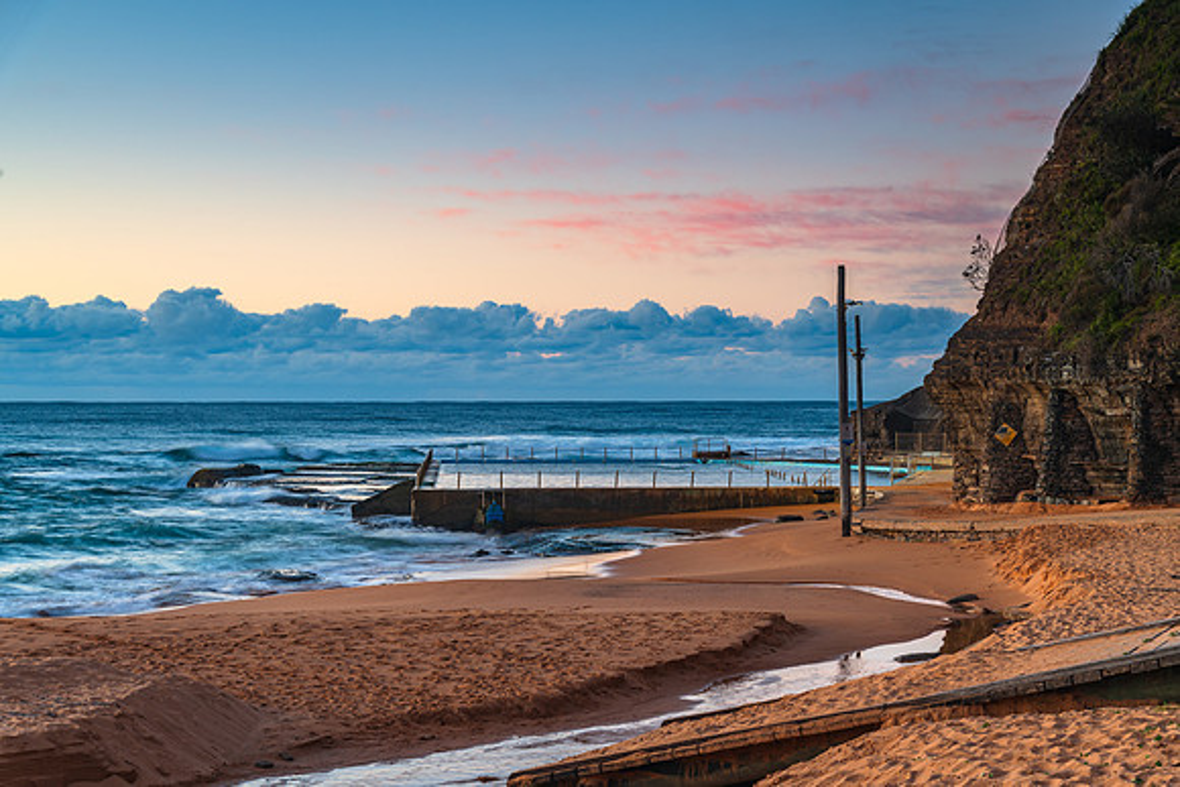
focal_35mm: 65
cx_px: 590
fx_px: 2142
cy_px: 394
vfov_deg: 20.8
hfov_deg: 30.8
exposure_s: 1/2
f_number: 8
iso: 100
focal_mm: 65
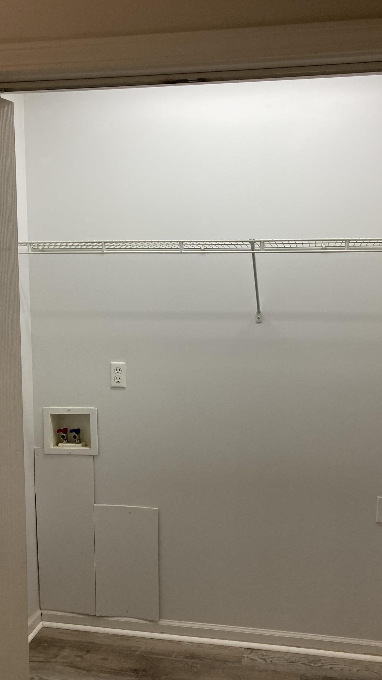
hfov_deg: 37.7
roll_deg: -1.1
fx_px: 558
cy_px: 340
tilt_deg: -3.7
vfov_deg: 62.6
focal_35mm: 31
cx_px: 222
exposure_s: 1/60
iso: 64
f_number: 1.8
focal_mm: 3.99
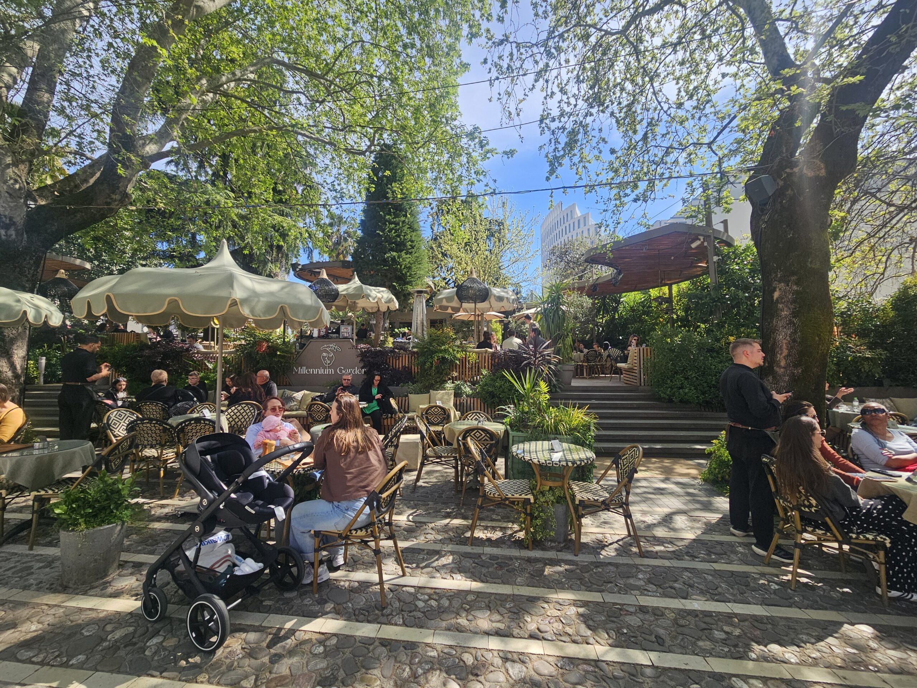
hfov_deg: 106.2
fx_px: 344
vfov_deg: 89.9
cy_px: 344
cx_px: 458
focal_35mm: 13
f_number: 2.2
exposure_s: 1/841
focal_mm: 2.2
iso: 50
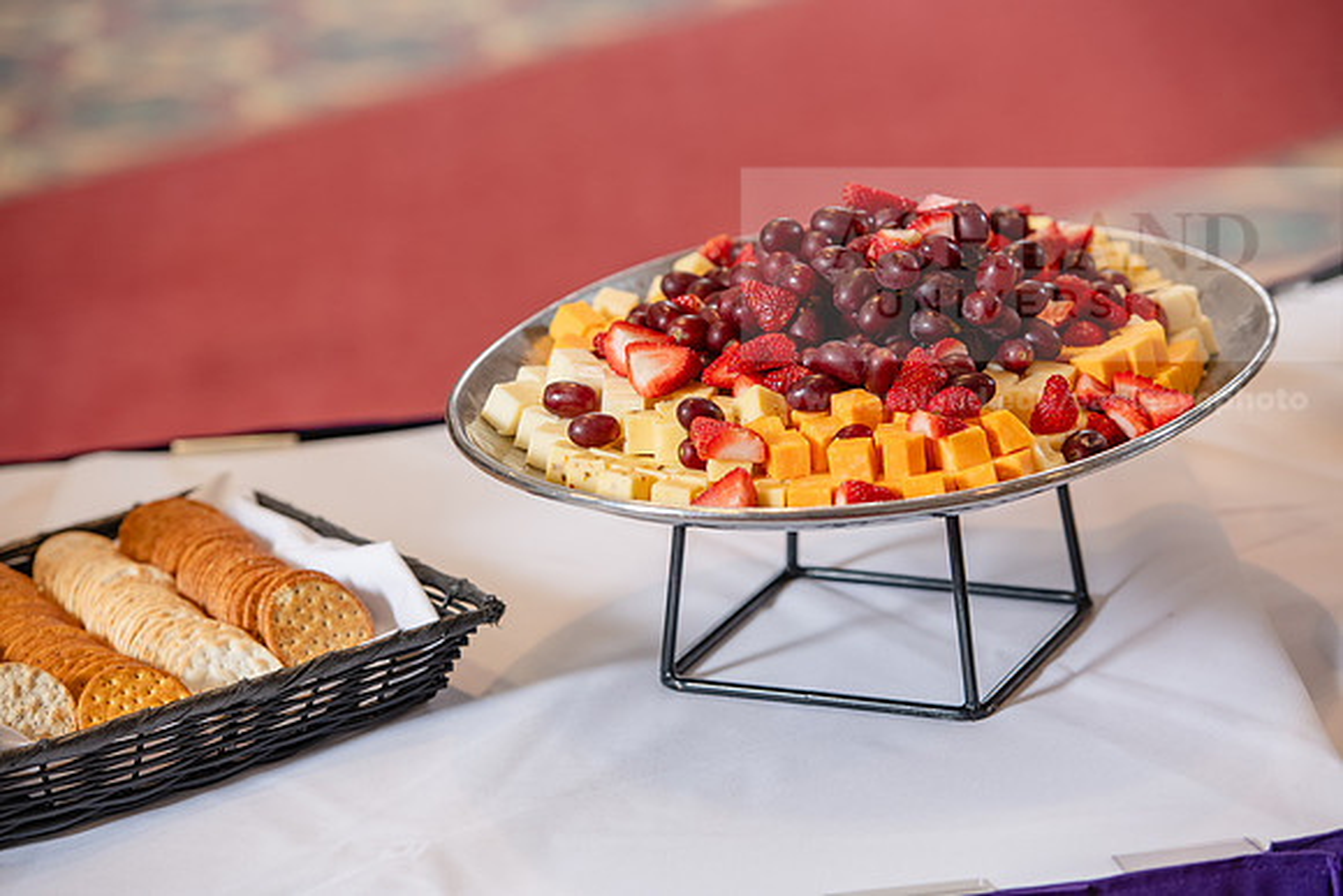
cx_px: 672
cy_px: 448
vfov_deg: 10.2
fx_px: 5037
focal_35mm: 135
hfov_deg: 15.2
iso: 400
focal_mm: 135
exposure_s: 1/200
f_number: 4
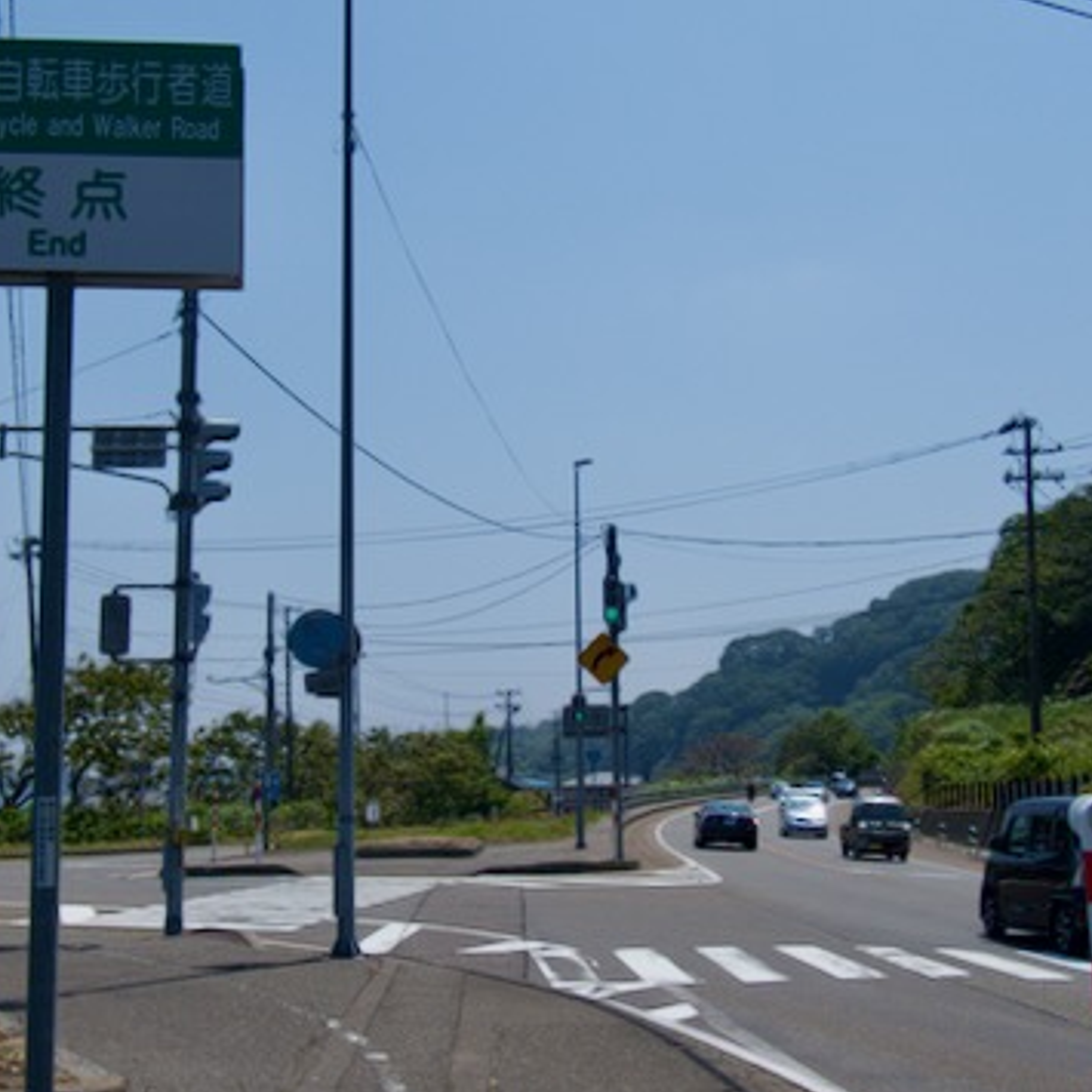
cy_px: 548
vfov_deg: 34.7
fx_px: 1749
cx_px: 526
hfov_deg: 34.7
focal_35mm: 49
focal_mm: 7.31
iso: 100
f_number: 11
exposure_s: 1/320
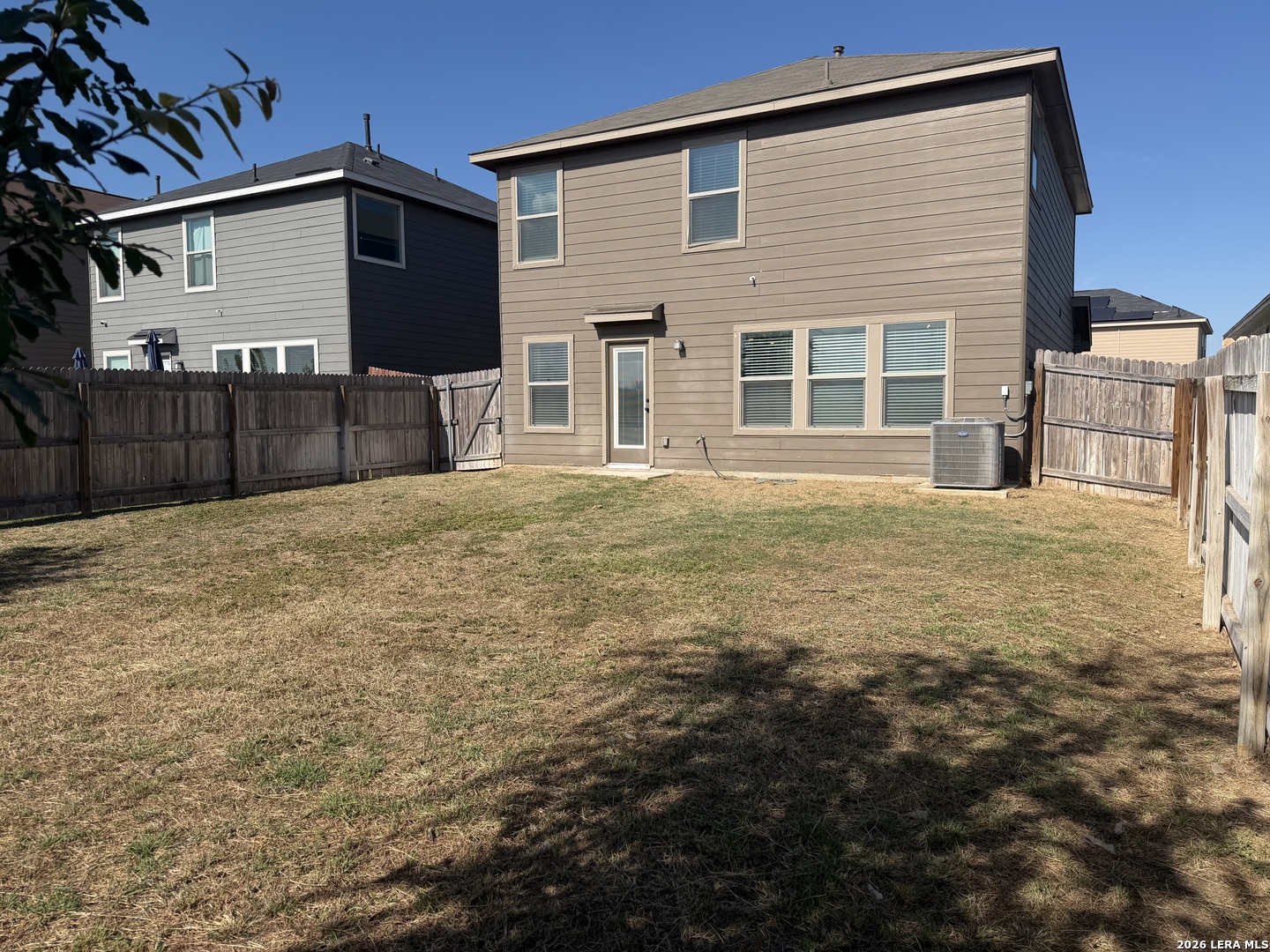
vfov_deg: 56.8
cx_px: 635
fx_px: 881
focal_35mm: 24
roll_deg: +2.5
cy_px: 476
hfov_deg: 71.6
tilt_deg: -1.6
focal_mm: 6.76
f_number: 1.78
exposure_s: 1/5714
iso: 80
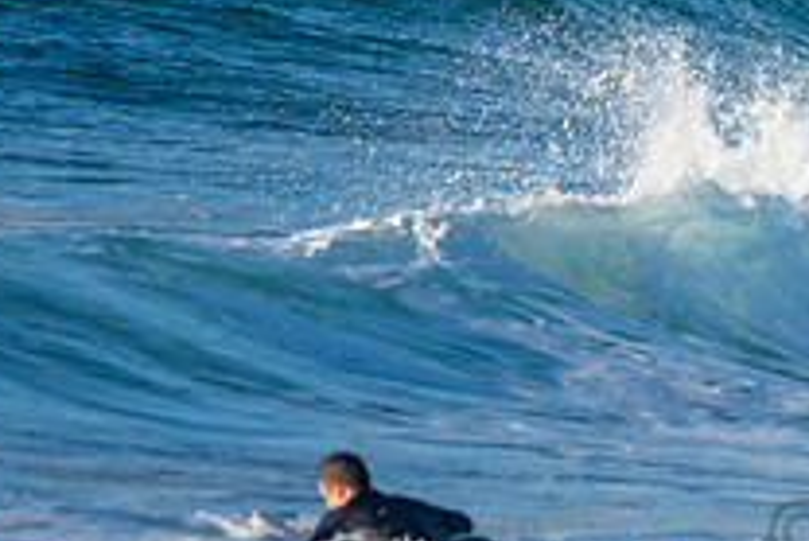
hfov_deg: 1.0
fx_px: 47088
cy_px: -111
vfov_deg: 0.7
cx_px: 1070
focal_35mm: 2094
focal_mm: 500
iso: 320
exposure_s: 1/1250
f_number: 5.6
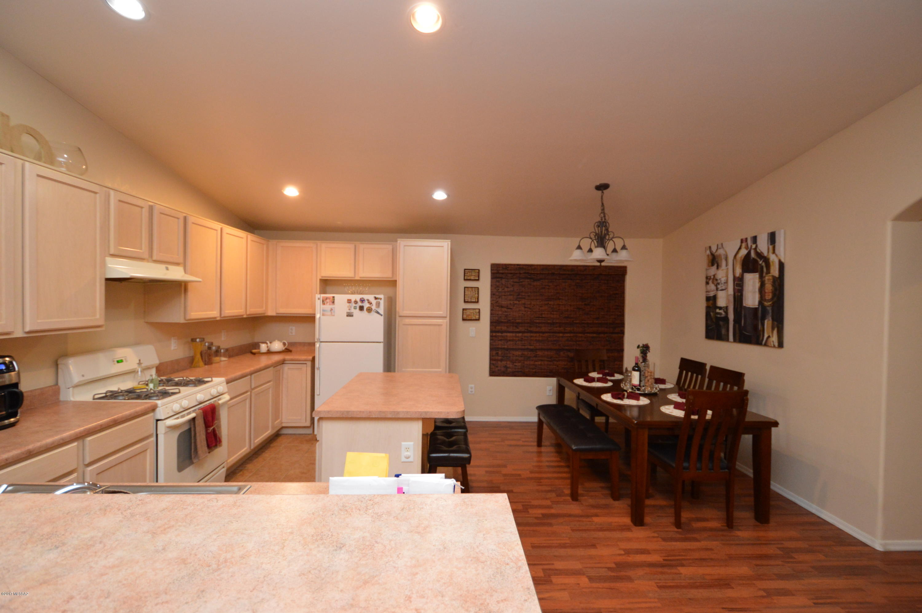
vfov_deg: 77.2
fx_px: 384
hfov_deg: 100.4
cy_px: 306
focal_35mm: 15
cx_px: 461
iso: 1400
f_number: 3.5
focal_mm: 10
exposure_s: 1/60
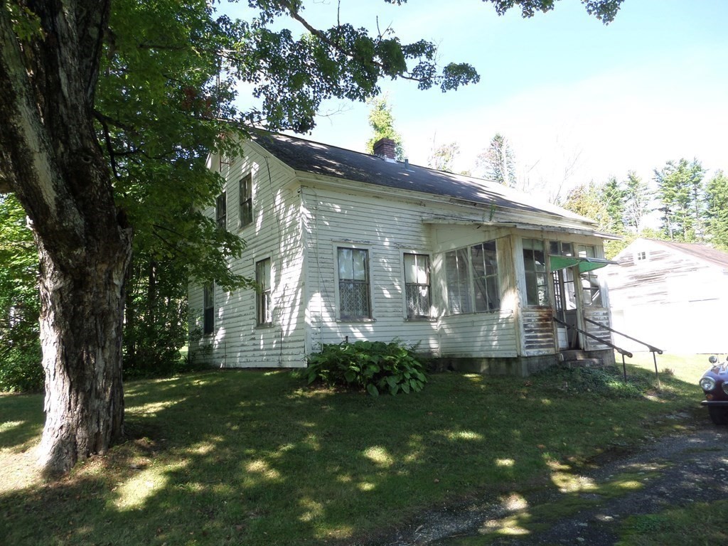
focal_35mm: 24
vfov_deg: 56.8
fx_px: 505
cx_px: 364
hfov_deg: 71.6
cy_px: 273
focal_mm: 4
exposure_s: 1/180
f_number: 3.2
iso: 100
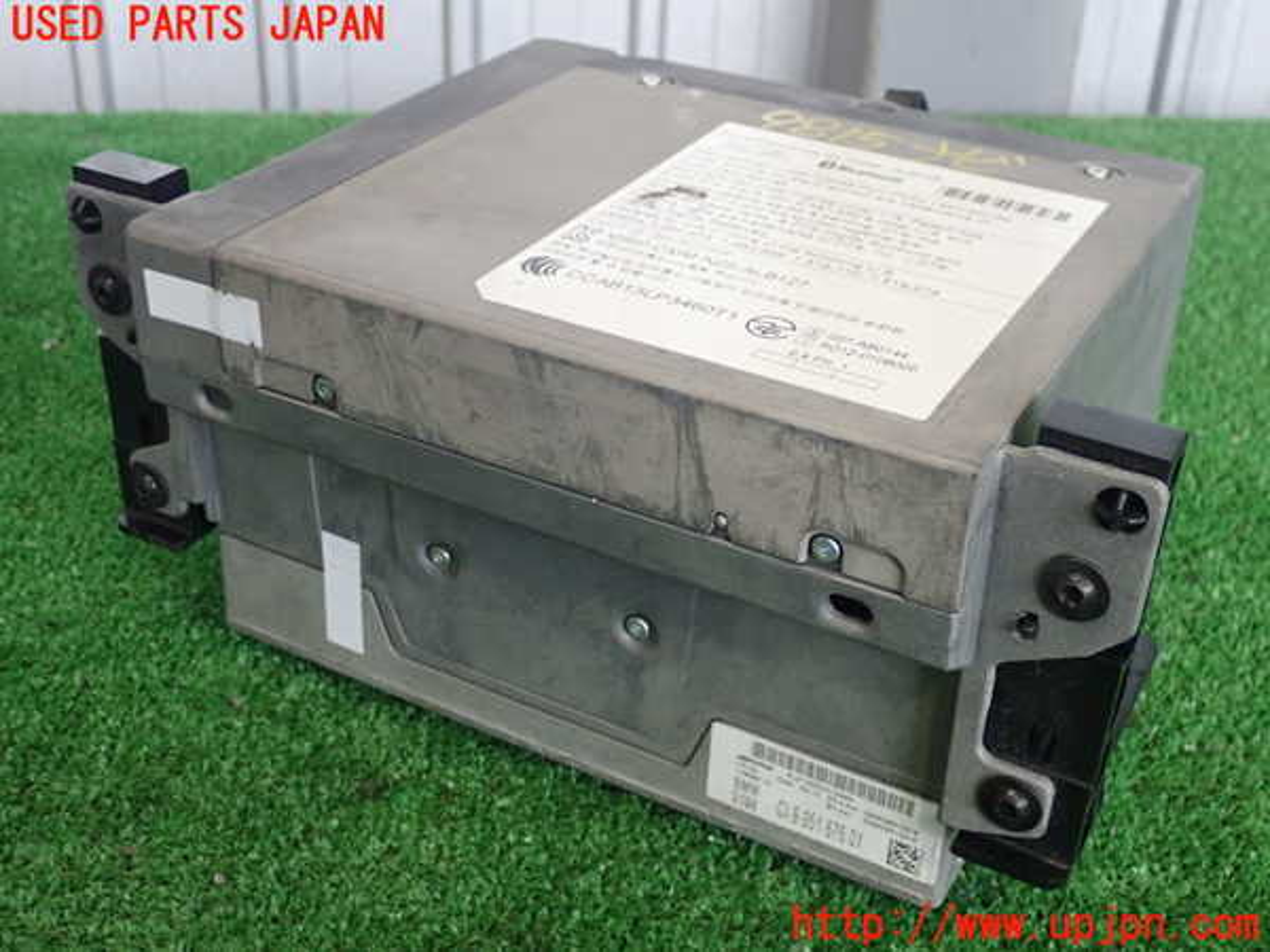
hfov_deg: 43.9
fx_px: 1578
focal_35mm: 43
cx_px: 635
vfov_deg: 33.6
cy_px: 476
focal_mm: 7.86
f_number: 2.9
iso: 800
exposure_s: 1/160
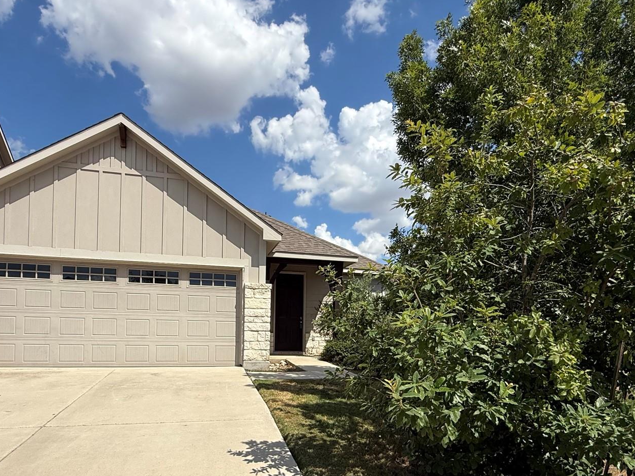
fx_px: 422
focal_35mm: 23
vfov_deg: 57.1
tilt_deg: +1.4
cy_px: 330
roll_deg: -1.0
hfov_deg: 73.9
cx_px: 313
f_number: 2.2
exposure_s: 1/3891
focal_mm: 2.22
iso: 50
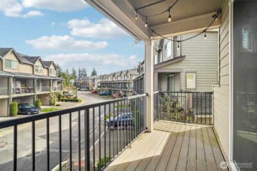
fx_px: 114
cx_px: 128
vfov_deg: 73.8
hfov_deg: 96.7
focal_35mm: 16
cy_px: 86
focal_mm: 16
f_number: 8
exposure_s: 1/1000
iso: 1600
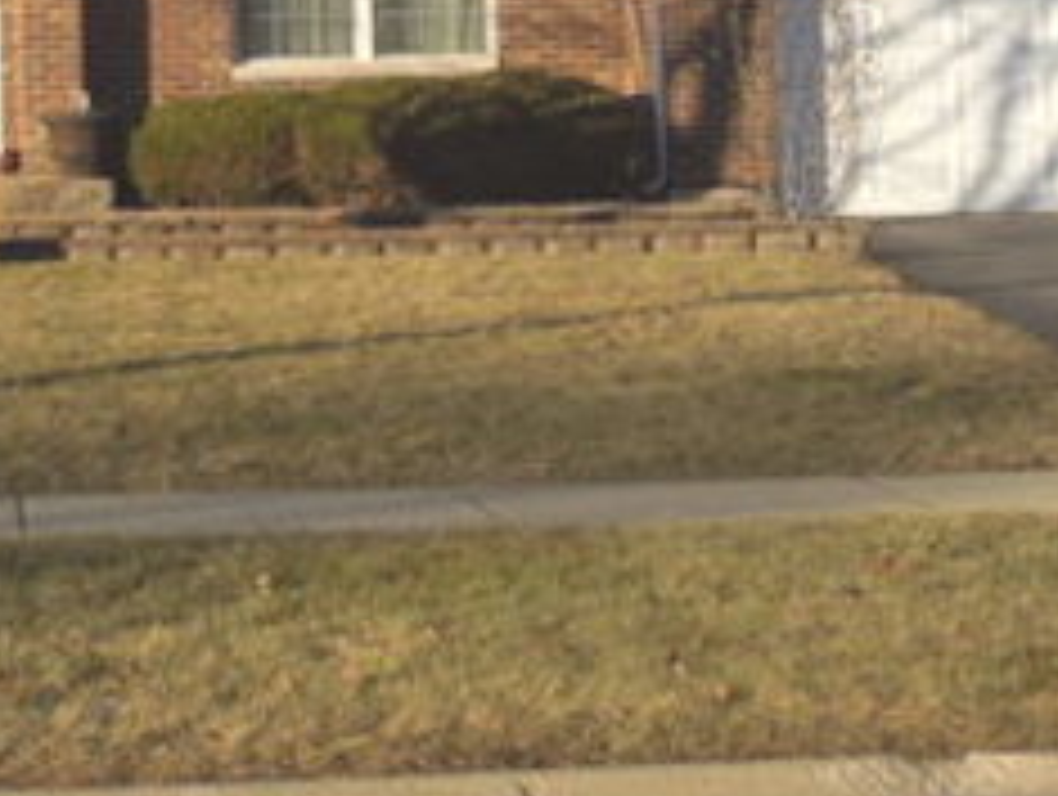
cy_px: -243
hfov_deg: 18.4
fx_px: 3245
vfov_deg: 13.5
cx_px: 234
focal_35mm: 106
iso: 100
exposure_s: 1/800
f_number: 3.8
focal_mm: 7
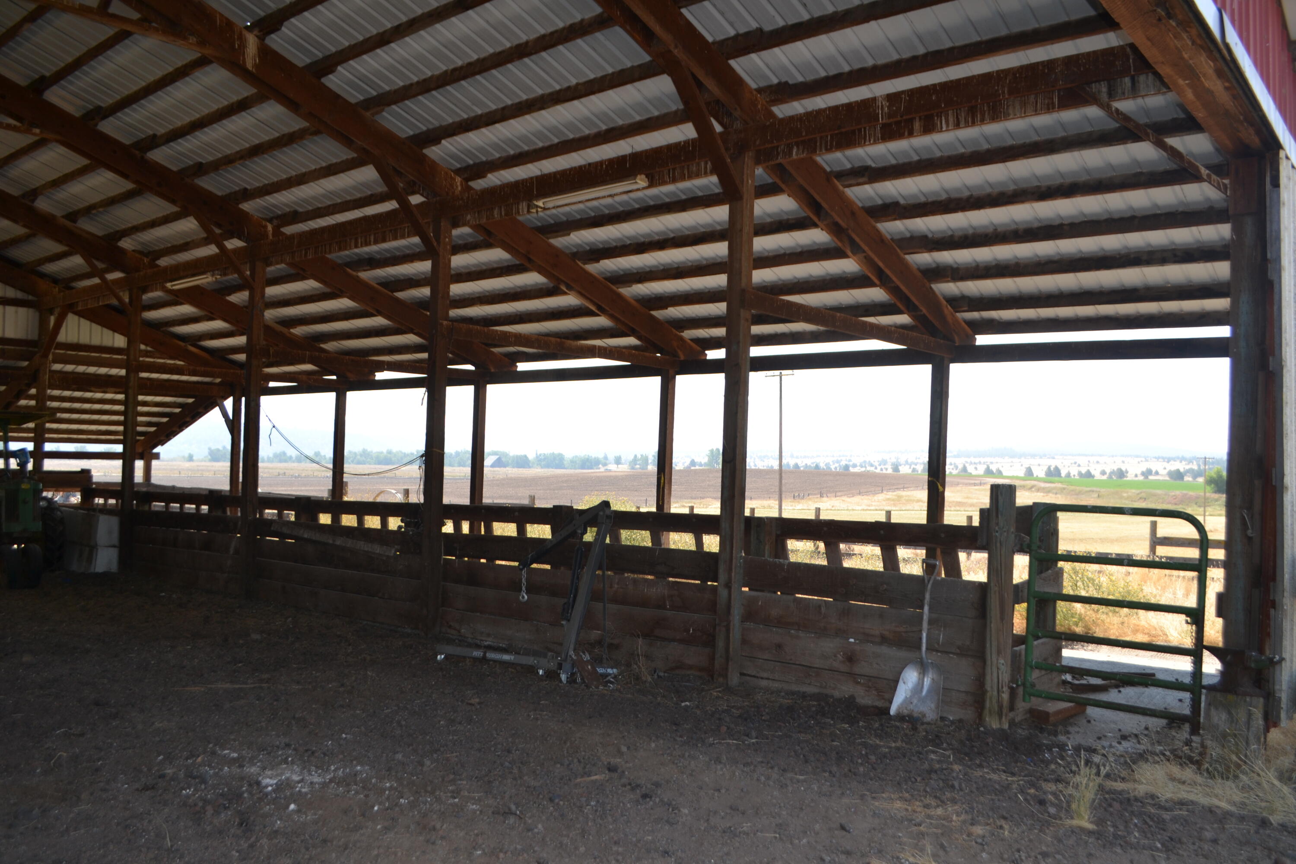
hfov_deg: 67.4
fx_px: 972
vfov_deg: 47.9
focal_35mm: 27
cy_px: 432
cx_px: 648
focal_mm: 18
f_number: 5
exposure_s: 1/200
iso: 100
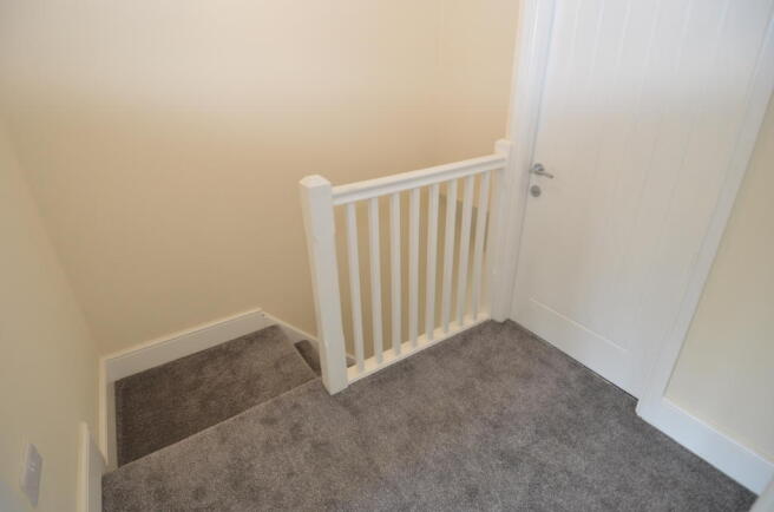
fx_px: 386
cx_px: 387
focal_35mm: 18
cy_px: 256
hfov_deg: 90.1
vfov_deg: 67.1
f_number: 4
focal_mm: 12
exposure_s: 1/60
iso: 640
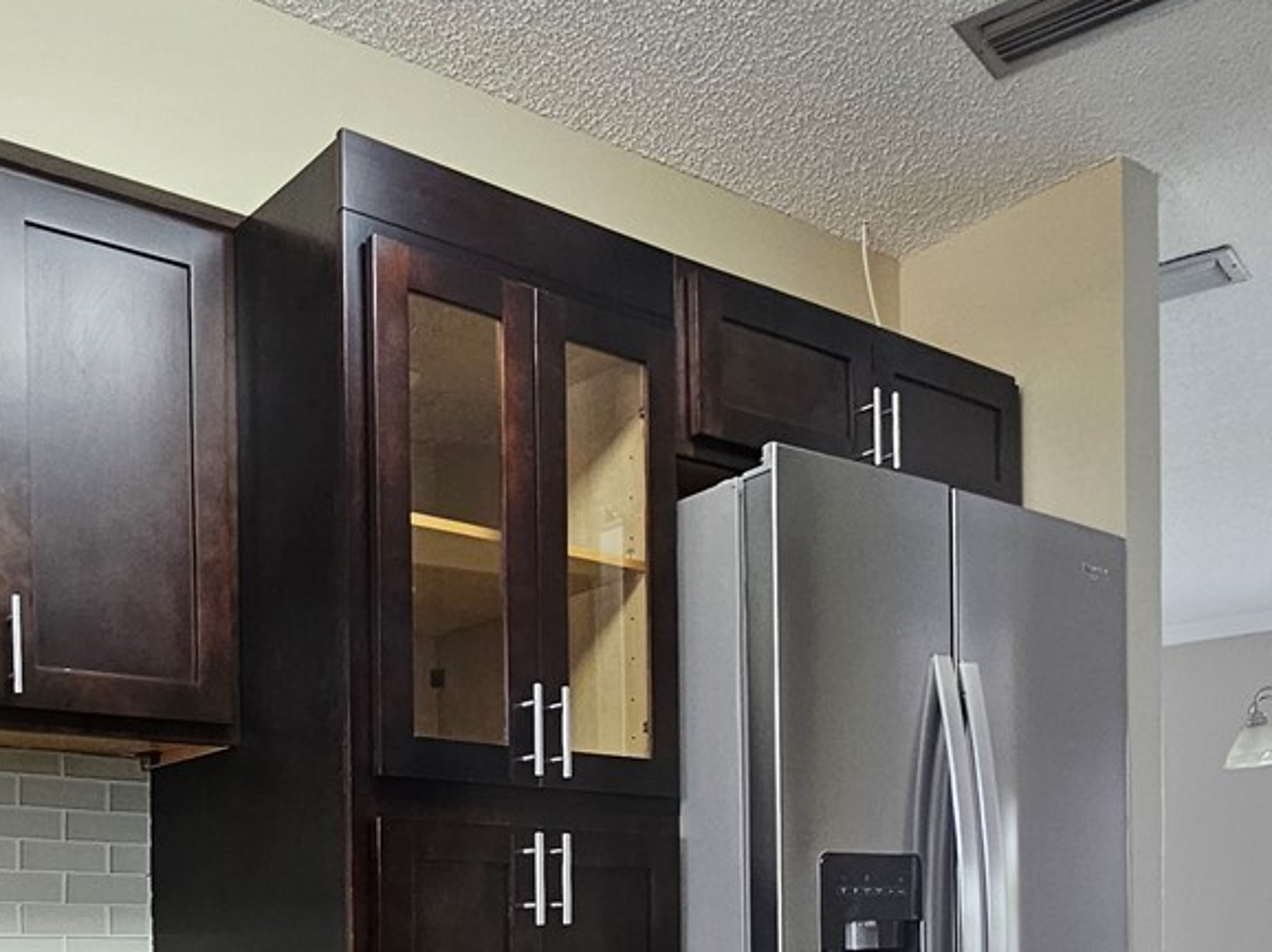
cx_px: 392
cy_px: 974
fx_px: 1322
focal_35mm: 36
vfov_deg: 35.4
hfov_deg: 50.2
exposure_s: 1/60
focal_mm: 2.2
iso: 160
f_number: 2.2
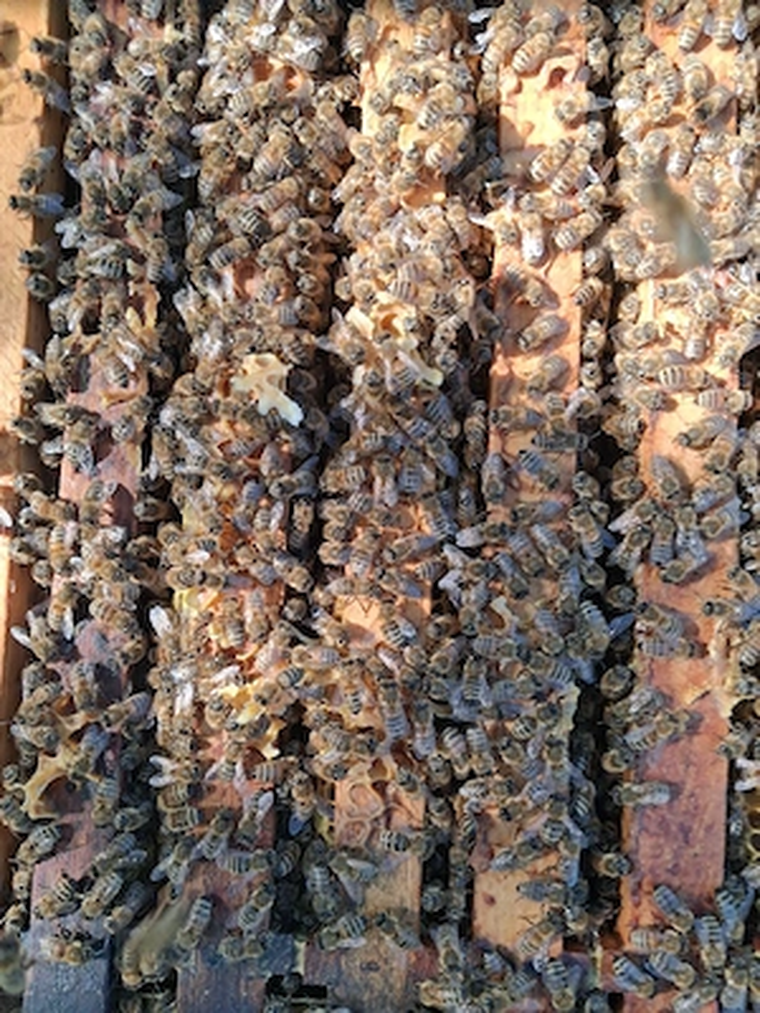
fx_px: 790
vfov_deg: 65.3
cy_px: 506
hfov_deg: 51.4
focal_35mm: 27
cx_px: 380
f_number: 1.8
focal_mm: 4
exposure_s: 1/123
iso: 25
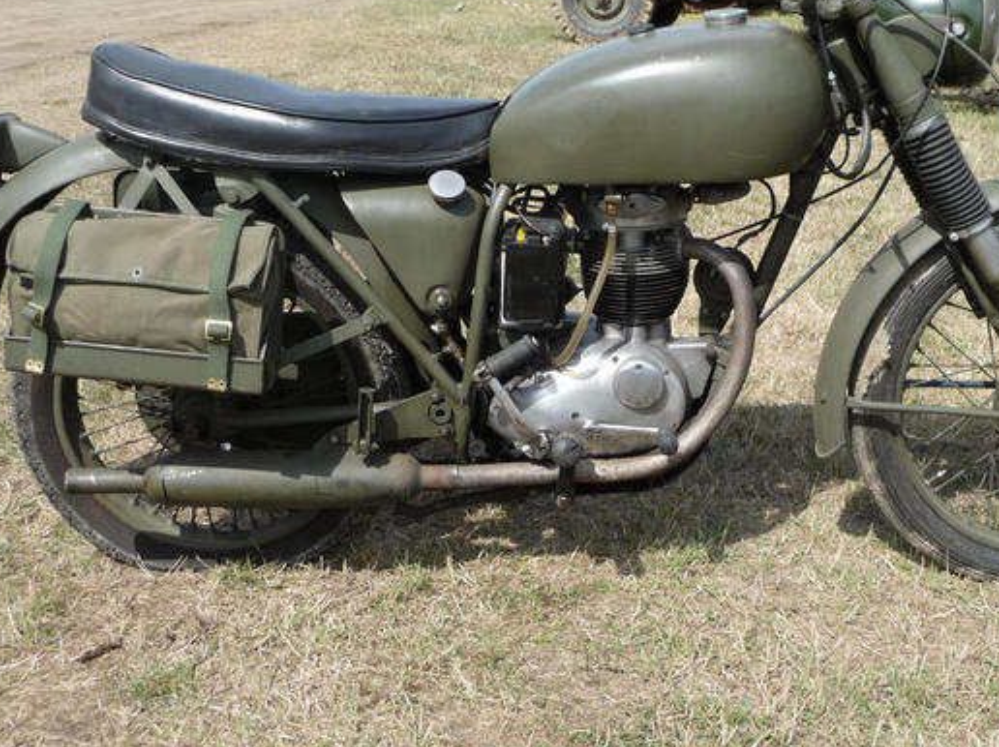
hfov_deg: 42.0
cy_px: 284
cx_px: 579
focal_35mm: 45
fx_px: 1297
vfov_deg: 32.0
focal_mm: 5.3
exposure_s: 1/800
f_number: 3.5
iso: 100
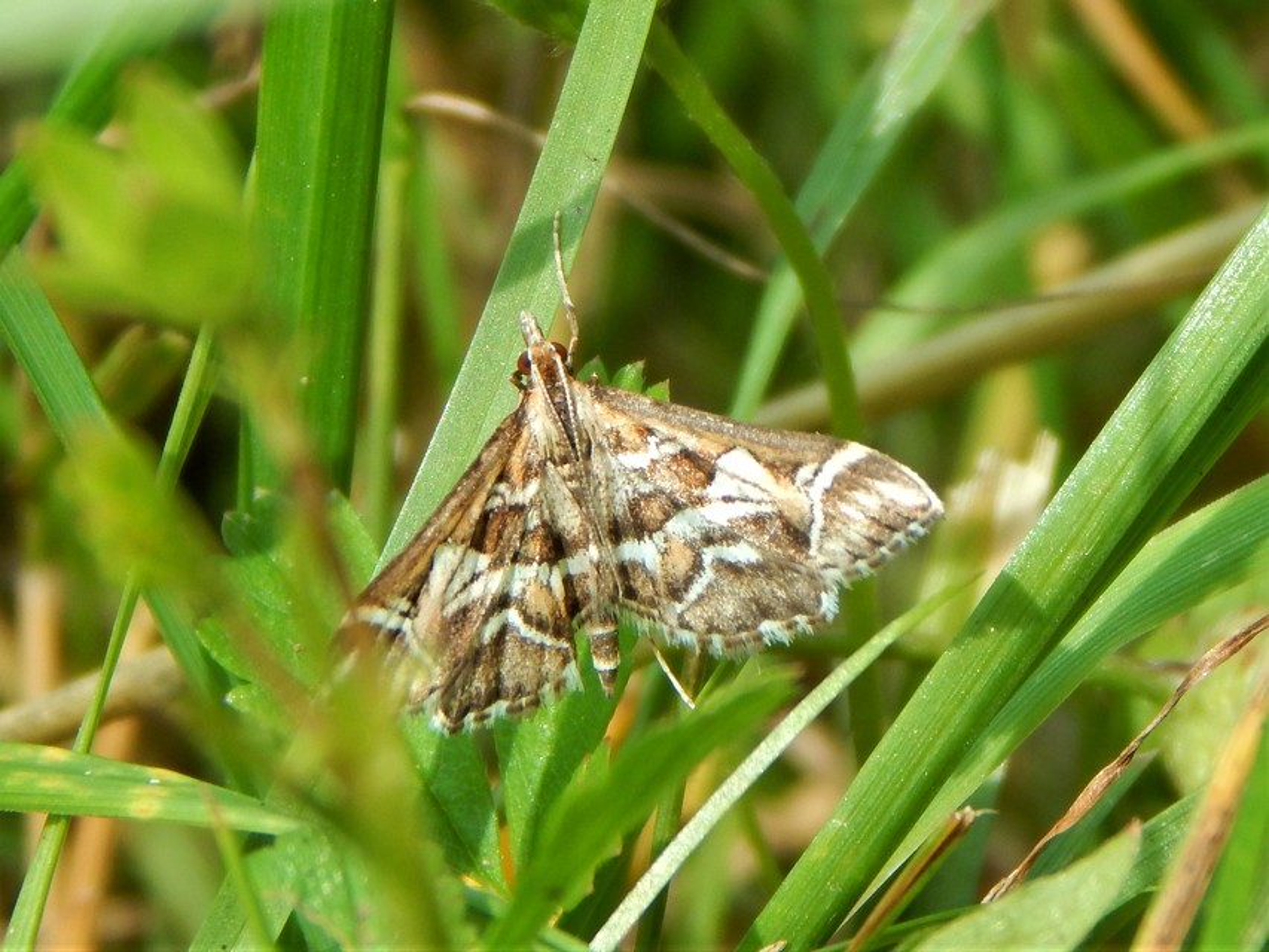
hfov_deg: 7.9
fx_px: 9166
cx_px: 634
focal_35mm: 250
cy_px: 476
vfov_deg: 5.9
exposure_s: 1/200
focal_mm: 44.9
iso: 125
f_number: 5.6
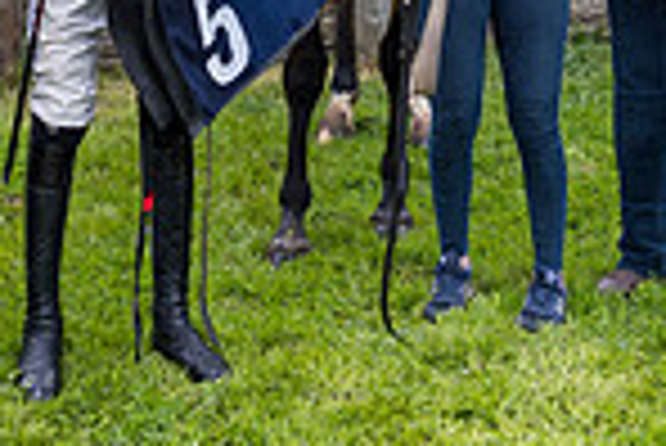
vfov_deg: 12.9
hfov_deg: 20.0
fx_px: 1889
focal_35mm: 102
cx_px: 248
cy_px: -155
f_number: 5
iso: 250
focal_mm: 26
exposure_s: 1/400
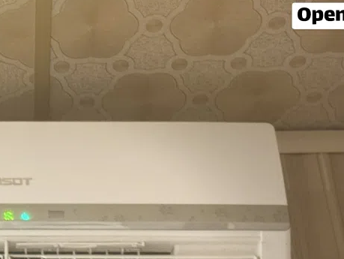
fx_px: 1064
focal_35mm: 107
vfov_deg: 13.7
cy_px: 245
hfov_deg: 18.1
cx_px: 35
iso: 320
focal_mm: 6.76
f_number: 1.78
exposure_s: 1/40
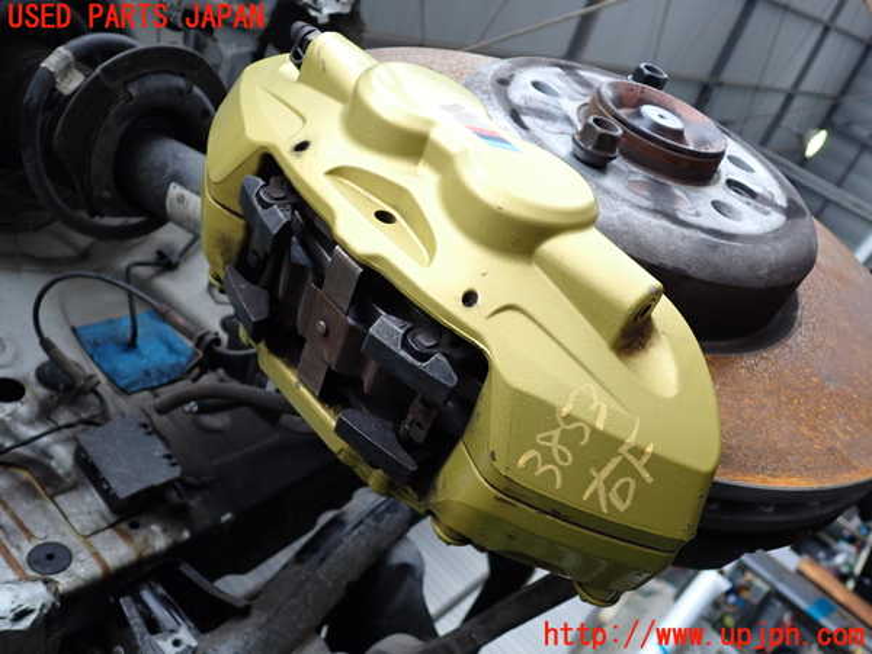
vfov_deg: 46.8
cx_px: 436
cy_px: 327
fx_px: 756
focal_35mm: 30
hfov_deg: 60.0
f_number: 2.3
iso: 320
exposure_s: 1/125
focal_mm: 5.4
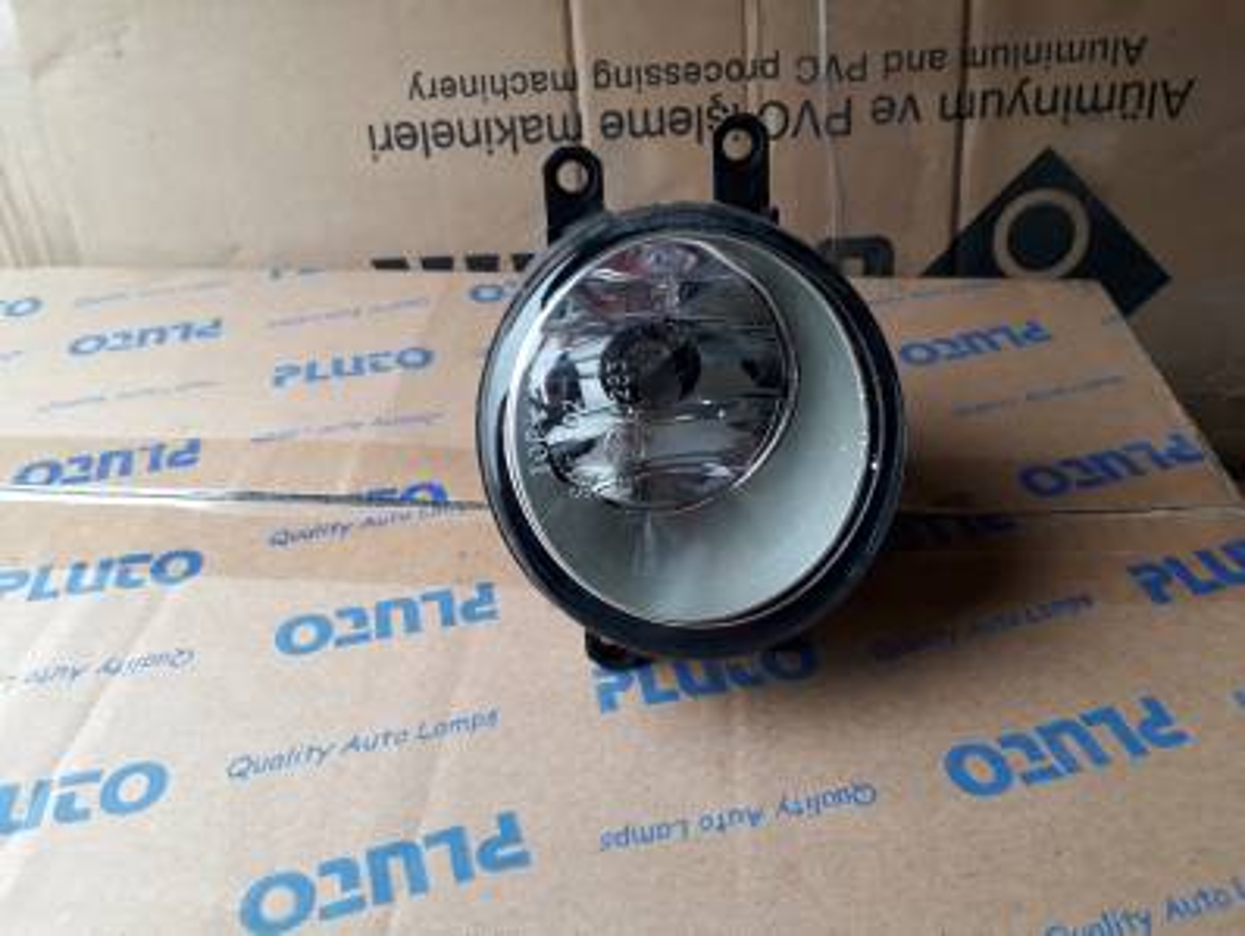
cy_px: 468
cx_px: 622
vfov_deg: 51.4
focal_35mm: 27
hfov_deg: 65.3
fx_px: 972
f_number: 1.9
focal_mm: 3.6
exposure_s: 1/33
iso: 64
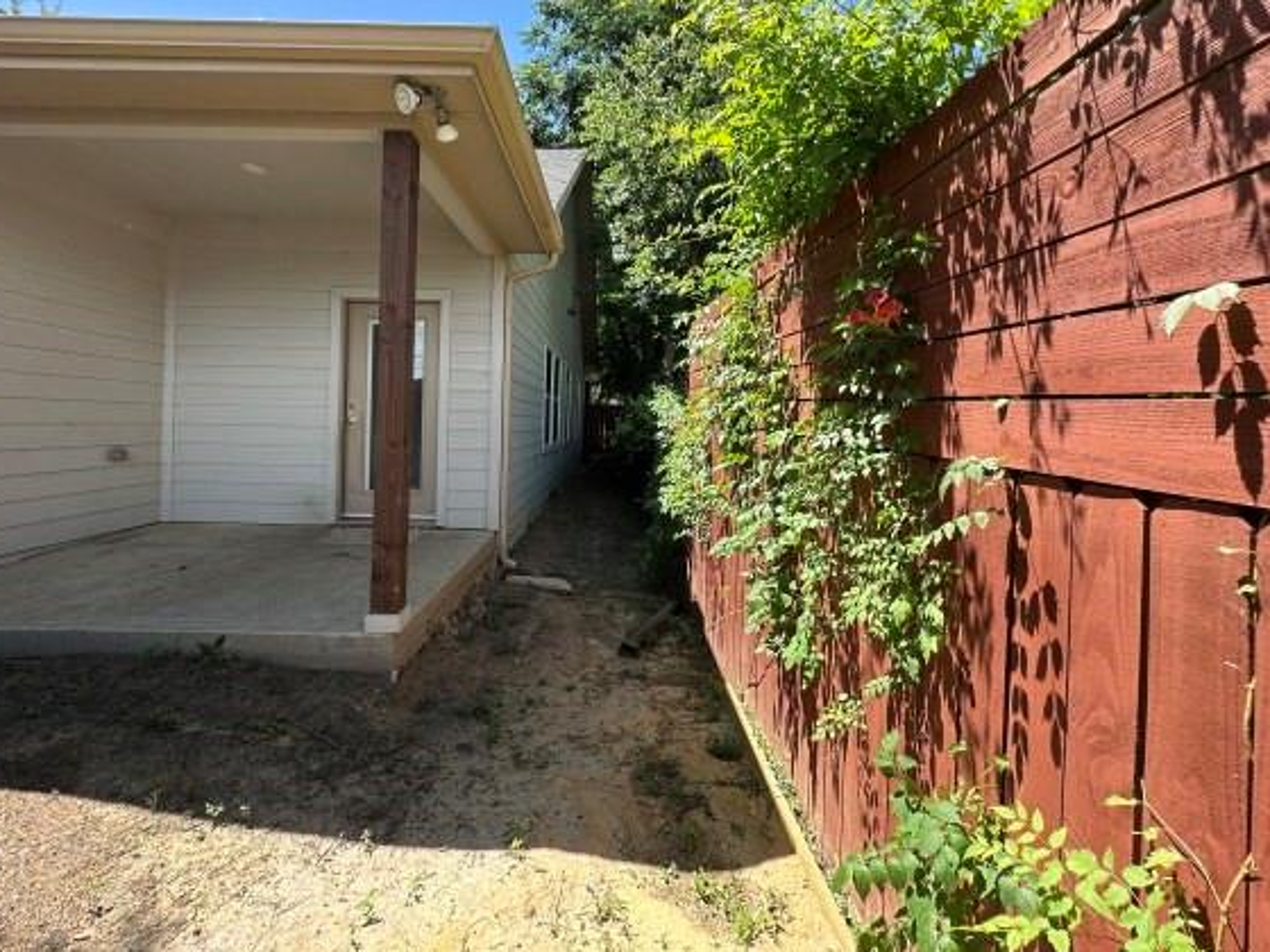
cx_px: 621
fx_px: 587
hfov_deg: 94.5
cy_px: 417
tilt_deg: +0.4
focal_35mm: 16
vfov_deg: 77.8
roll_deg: -1.1
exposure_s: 1/380
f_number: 2.2
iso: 40
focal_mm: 2.22
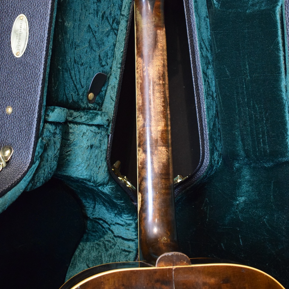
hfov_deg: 26.1
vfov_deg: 25.8
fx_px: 623
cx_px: 143
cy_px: 73
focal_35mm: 66
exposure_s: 1/25
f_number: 4.5
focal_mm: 34
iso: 3200
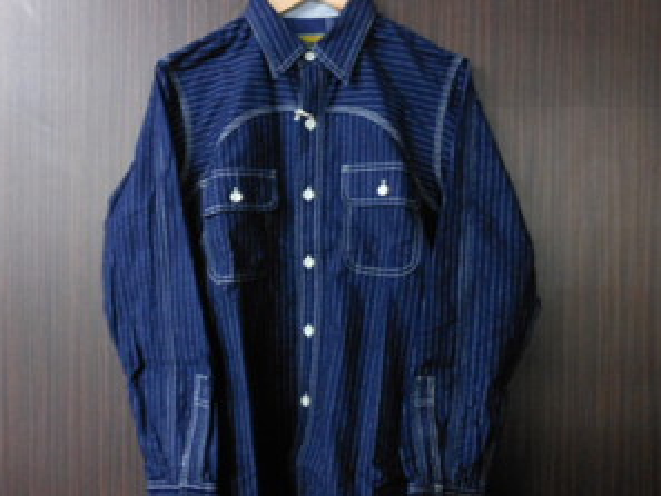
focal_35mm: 33
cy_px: 275
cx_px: 292
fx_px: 630
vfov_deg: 42.9
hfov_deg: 55.2
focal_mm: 5
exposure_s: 1/10
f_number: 3.7
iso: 400
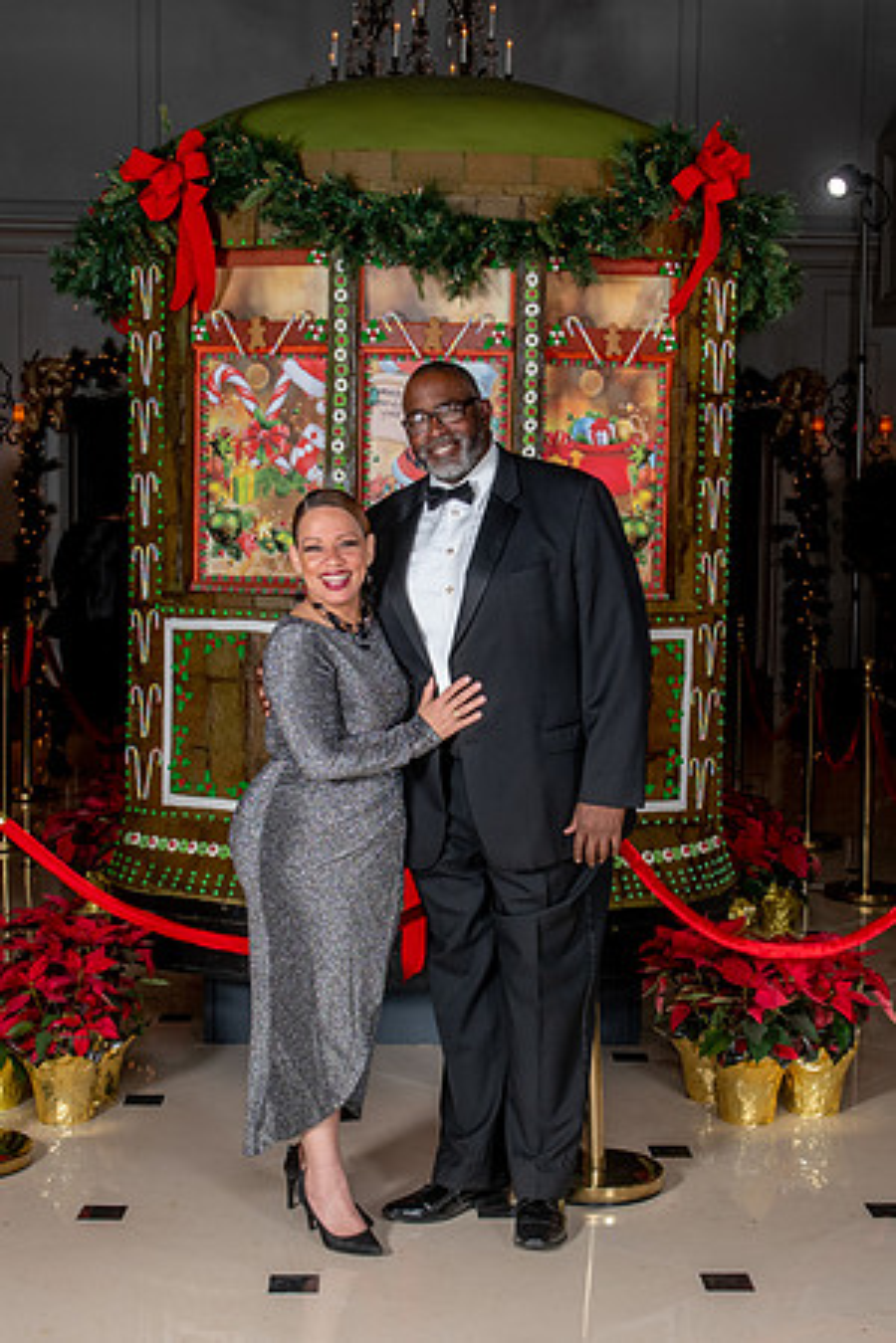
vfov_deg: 33.8
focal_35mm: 59
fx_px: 2208
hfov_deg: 22.9
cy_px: 718
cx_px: 477
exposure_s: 1/80
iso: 400
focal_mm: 34
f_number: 6.3
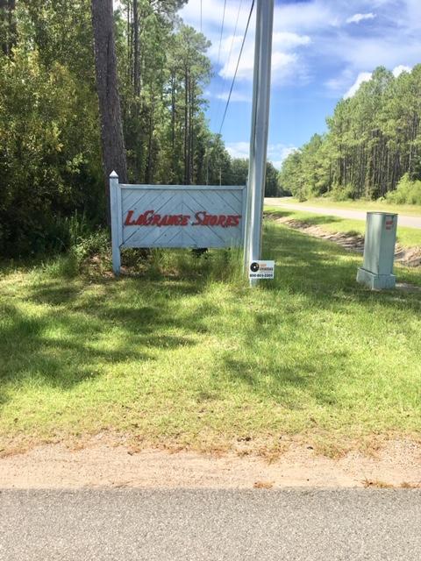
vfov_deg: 61.7
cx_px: 210
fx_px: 470
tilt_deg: -11.7
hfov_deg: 48.2
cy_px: 280
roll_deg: -1.3
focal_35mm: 29
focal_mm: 4.15
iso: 25
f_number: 2.2
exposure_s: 1/1399
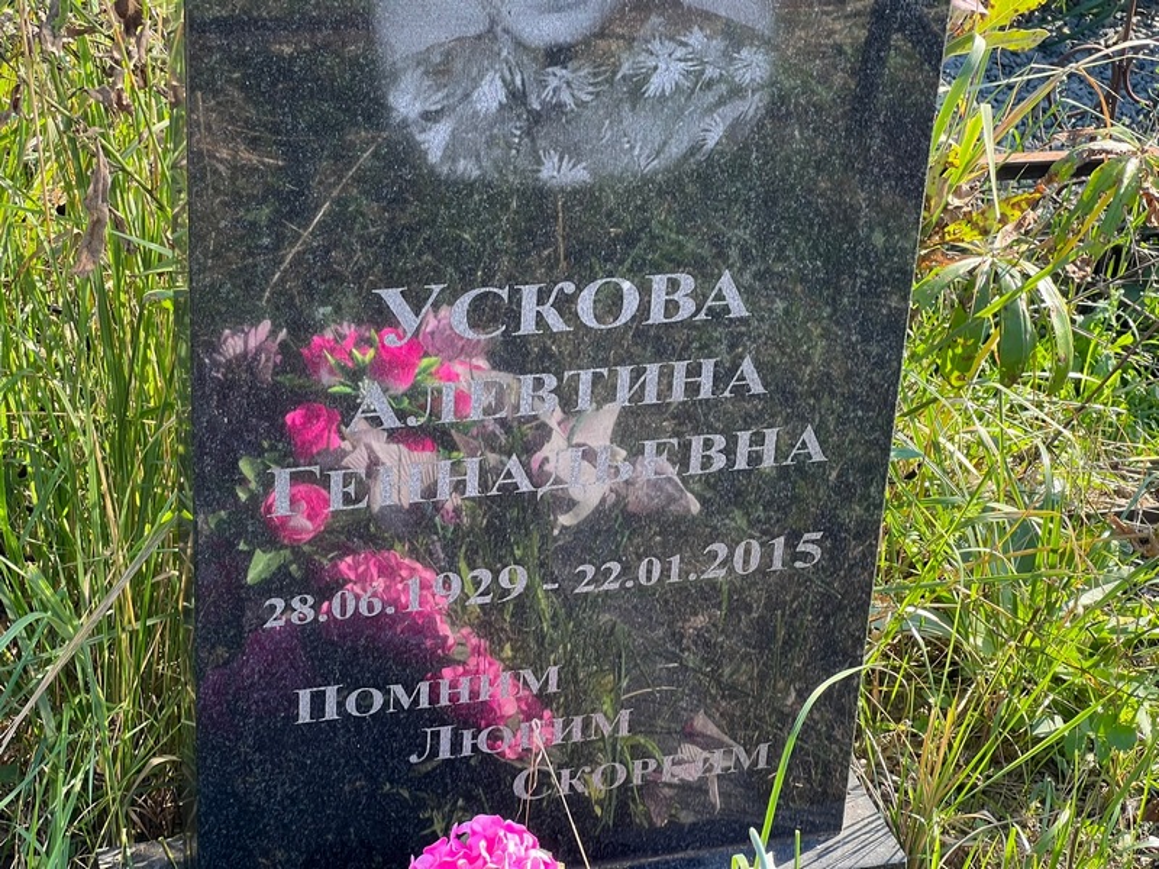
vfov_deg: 19.1
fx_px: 2578
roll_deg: -2.7
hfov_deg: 25.3
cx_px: 580
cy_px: 434
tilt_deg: -29.6
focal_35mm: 77
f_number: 2.8
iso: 40
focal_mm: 9
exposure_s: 1/99
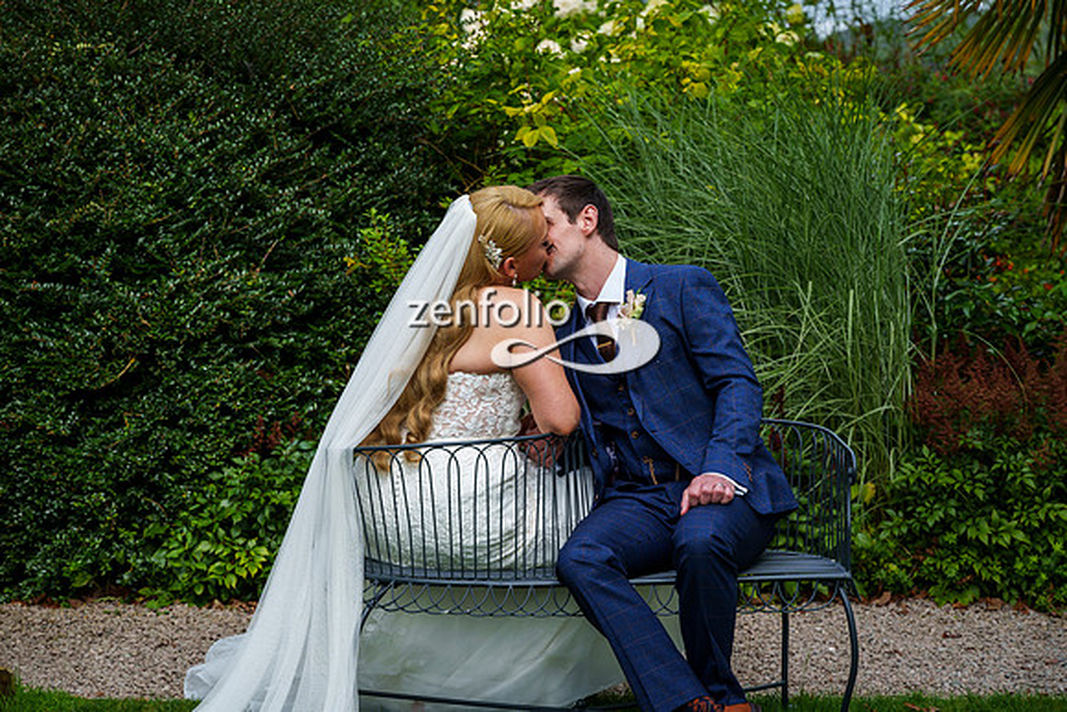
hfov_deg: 23.9
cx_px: 515
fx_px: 2523
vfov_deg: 16.1
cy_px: 308
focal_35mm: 85
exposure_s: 1/1600
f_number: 5
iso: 200
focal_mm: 75
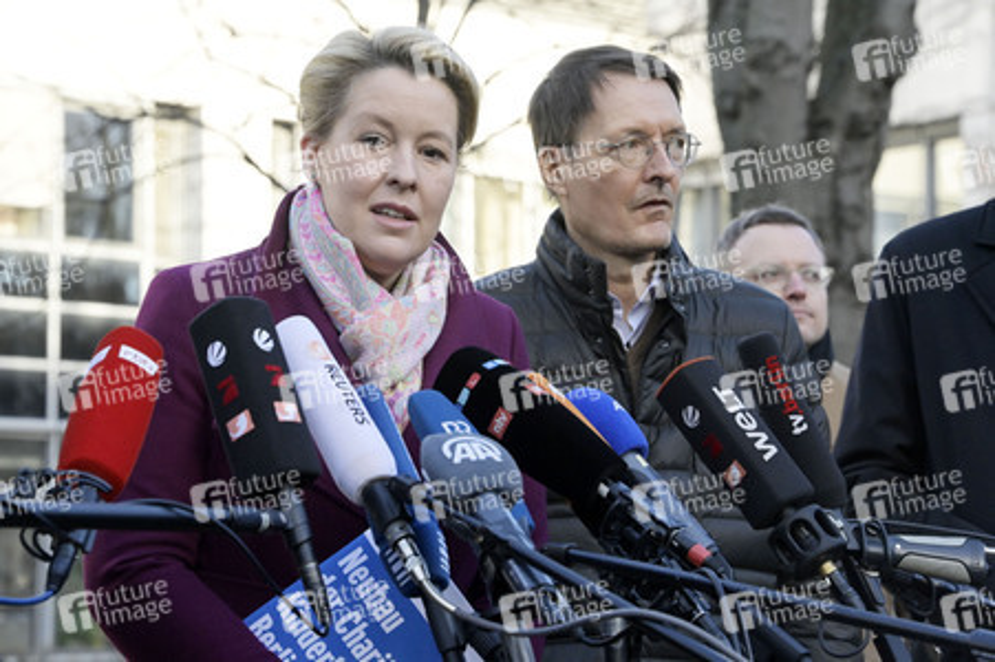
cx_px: 498
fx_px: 3728
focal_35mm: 135
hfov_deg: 15.2
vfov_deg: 10.1
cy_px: 331
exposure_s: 1/1000
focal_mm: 135
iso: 4000
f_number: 8
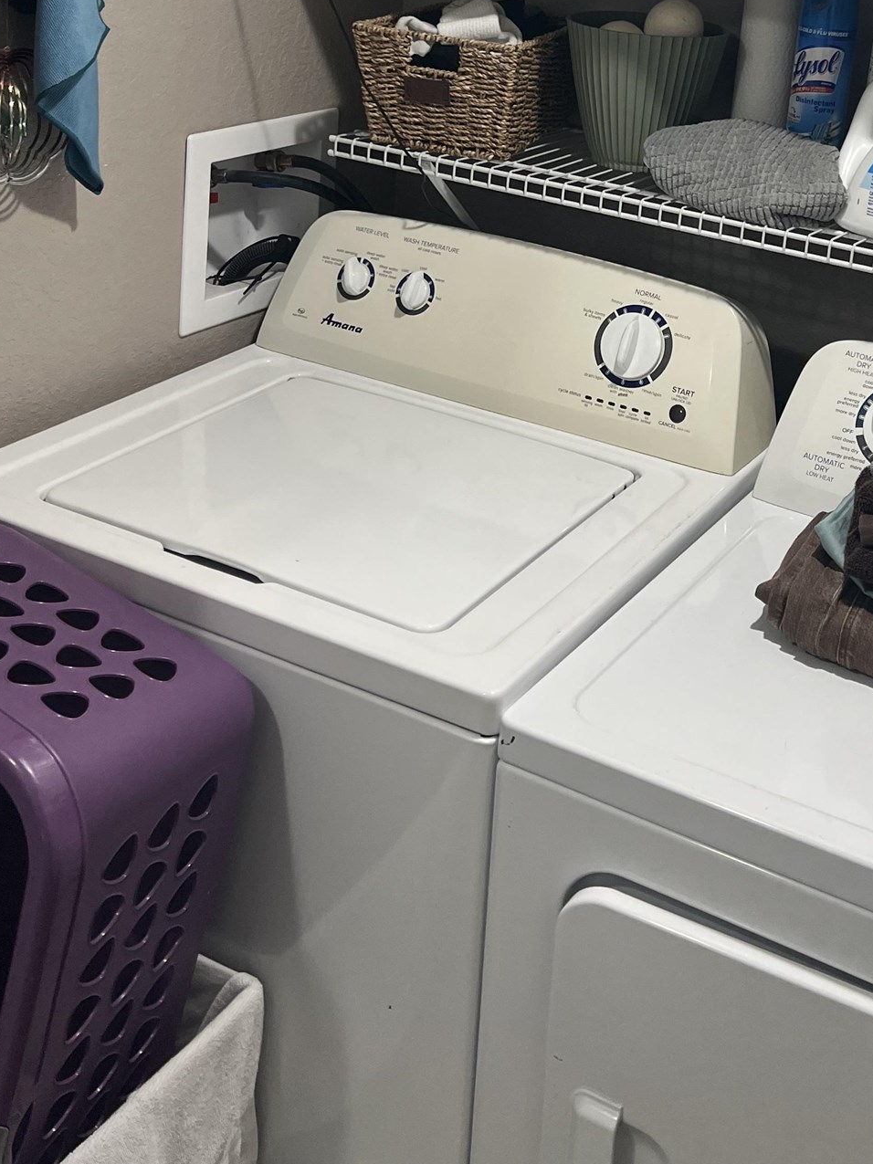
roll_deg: -3.4
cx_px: 602
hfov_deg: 30.6
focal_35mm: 47
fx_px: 1581
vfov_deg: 37.8
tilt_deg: -9.9
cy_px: 119
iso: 64
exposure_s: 1/120
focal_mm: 5.7
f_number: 1.5
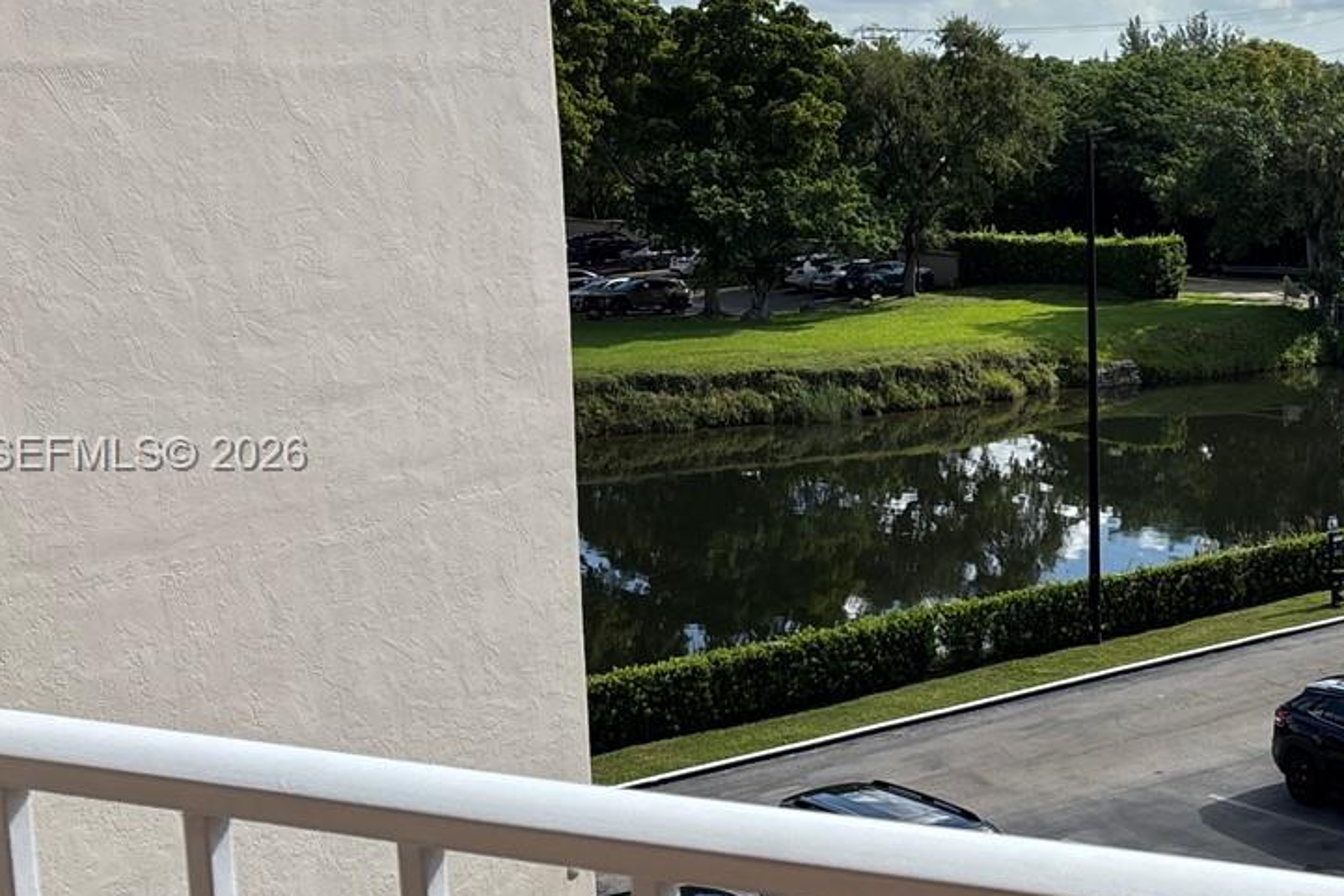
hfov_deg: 31.8
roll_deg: +1.4
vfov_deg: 22.6
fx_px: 2240
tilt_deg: -9.6
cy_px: 456
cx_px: 1217
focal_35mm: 60
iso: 50
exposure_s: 1/4082
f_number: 1.6
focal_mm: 5.96
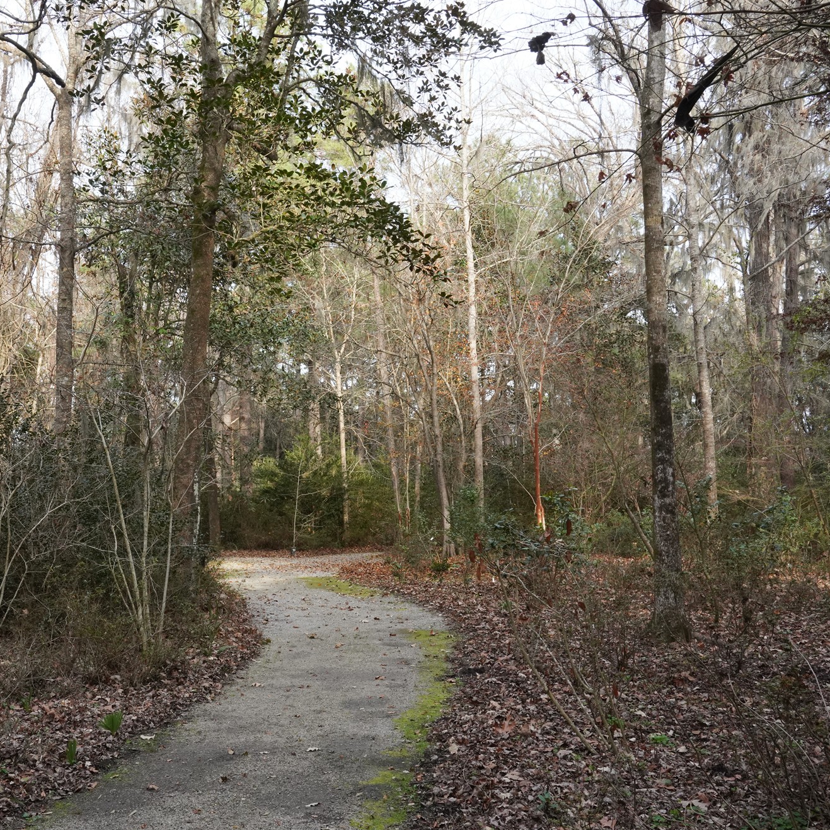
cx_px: 303
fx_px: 1085
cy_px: 419
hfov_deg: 41.5
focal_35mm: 40
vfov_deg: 41.9
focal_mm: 31
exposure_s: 1/100
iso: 1600
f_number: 20
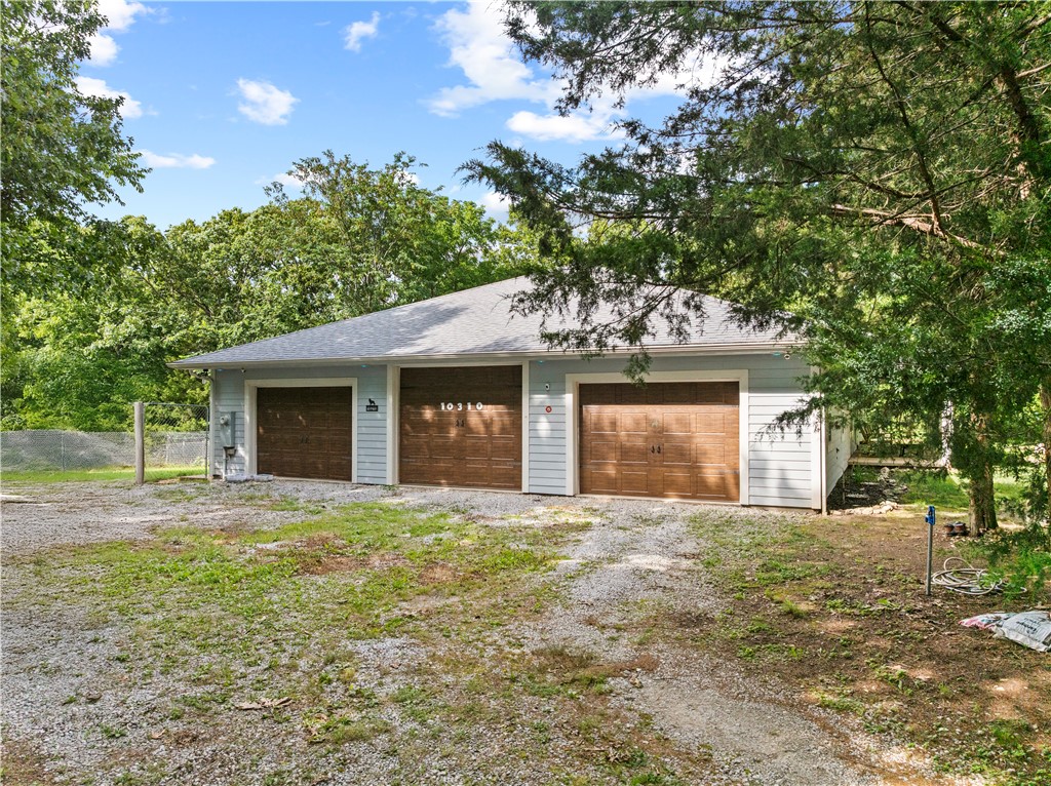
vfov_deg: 56.7
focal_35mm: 24
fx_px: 728
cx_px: 526
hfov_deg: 71.6
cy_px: 393
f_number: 2.8
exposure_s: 1/2500
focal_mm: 12.29
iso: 270
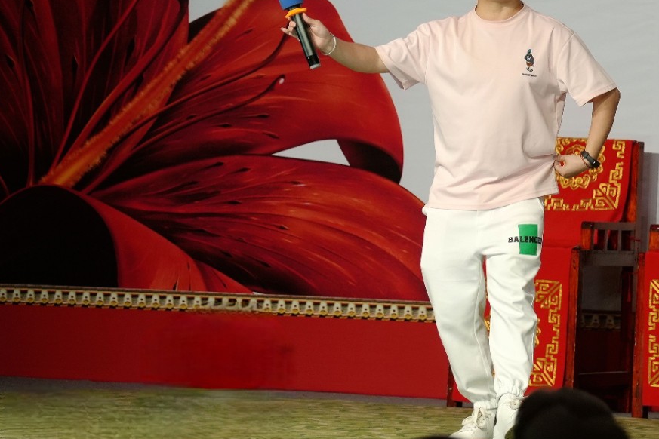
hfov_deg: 10.6
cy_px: 117
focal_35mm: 194
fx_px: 3551
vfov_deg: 7.1
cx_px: 510
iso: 640
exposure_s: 1/160
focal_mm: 121
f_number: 5.6
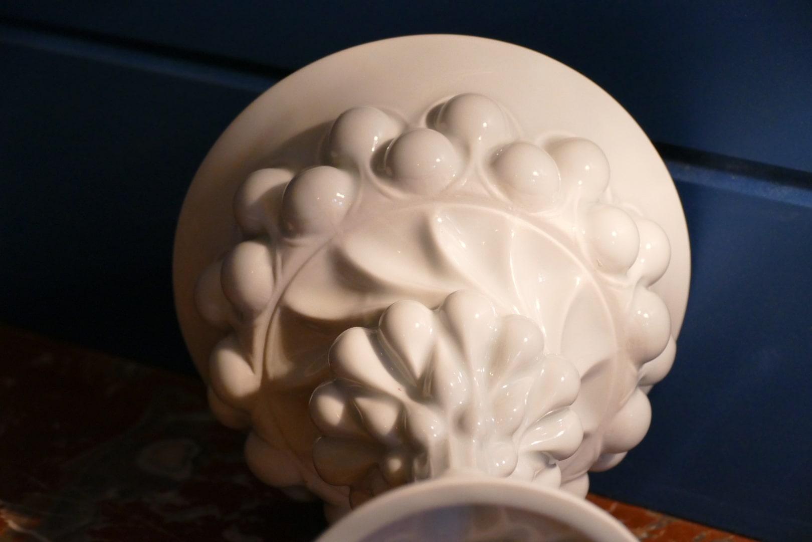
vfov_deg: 10.9
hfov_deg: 16.3
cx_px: 406
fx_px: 2842
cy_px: 271
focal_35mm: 126
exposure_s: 1/40
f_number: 3.9
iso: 1600
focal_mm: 45.89
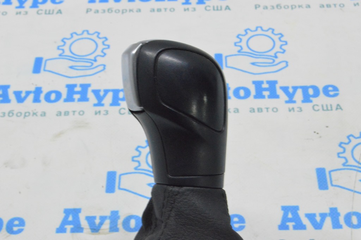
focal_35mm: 75
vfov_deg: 18.2
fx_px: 751
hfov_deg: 27.0
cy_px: 120
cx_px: 180
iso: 6400
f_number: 20
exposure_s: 1/20
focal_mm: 50
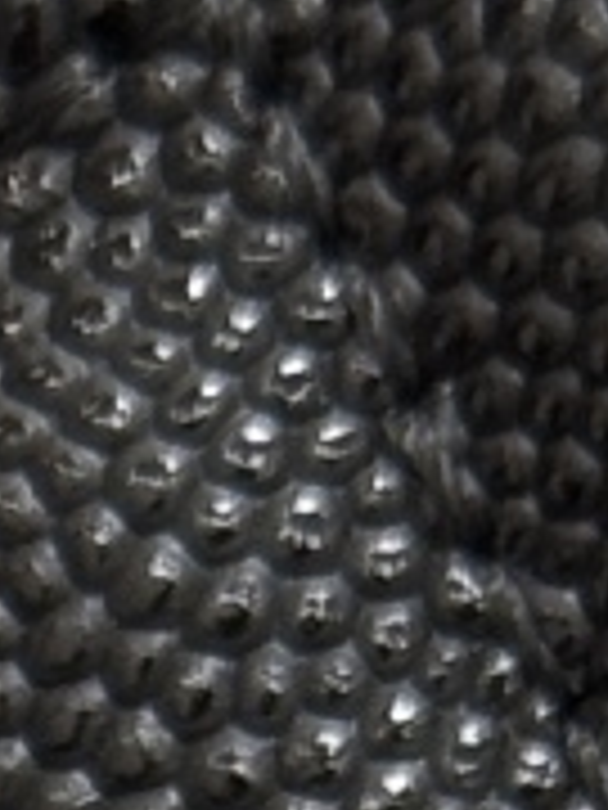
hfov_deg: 3.8
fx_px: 9016
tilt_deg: -42.8
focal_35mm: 385
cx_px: -1013
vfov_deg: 4.8
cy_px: 2660
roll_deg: -12.5
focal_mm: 6.76
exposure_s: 1/59
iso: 160
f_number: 1.78
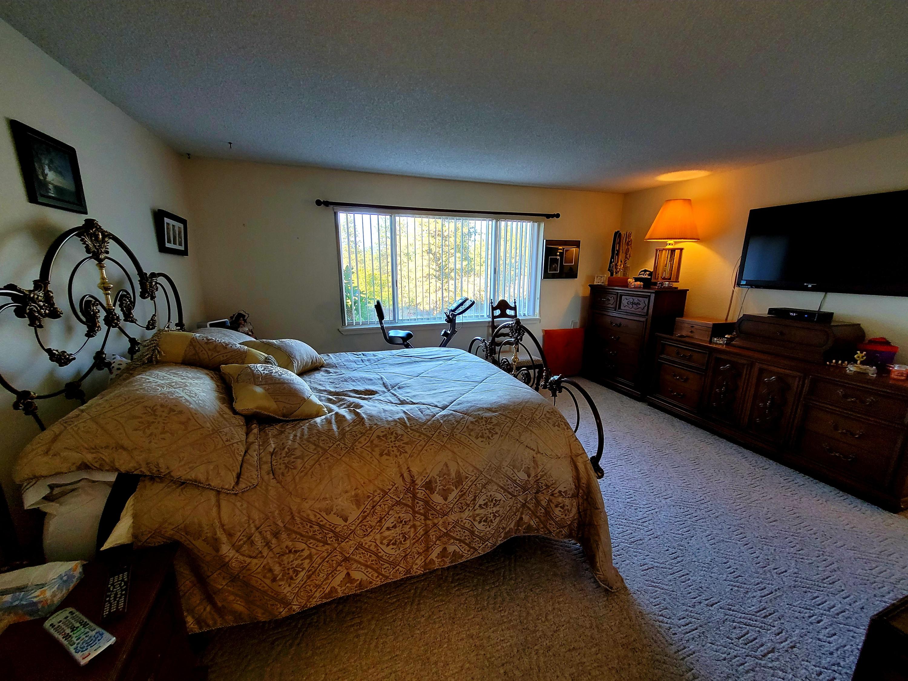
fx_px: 341
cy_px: 340
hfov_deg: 106.2
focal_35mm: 13
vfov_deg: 89.9
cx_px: 454
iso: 100
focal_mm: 1.74
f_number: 2.2
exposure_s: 1/59
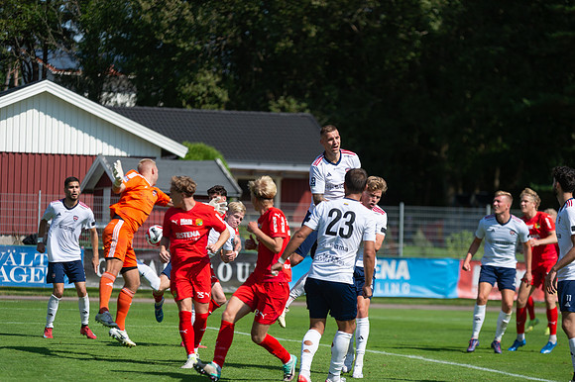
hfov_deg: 11.8
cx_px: 288
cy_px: 191
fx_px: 2793
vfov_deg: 7.8
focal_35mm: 175
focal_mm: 175
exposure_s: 1/2500
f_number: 3.2
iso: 100
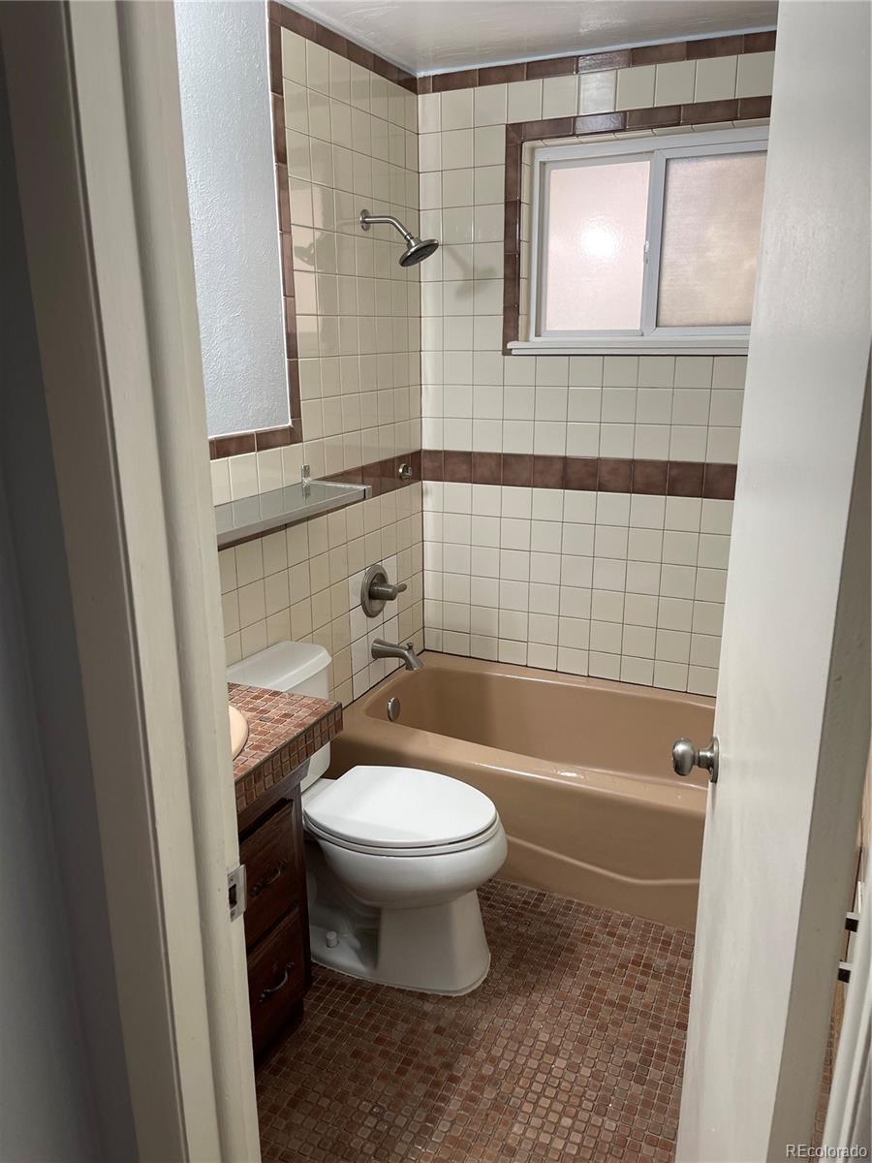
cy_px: 582
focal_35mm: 25
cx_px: 436
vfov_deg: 69.4
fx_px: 840
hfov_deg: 54.9
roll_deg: +1.3
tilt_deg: -16.5
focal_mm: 5.1
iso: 64
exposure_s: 1/60
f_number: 1.6
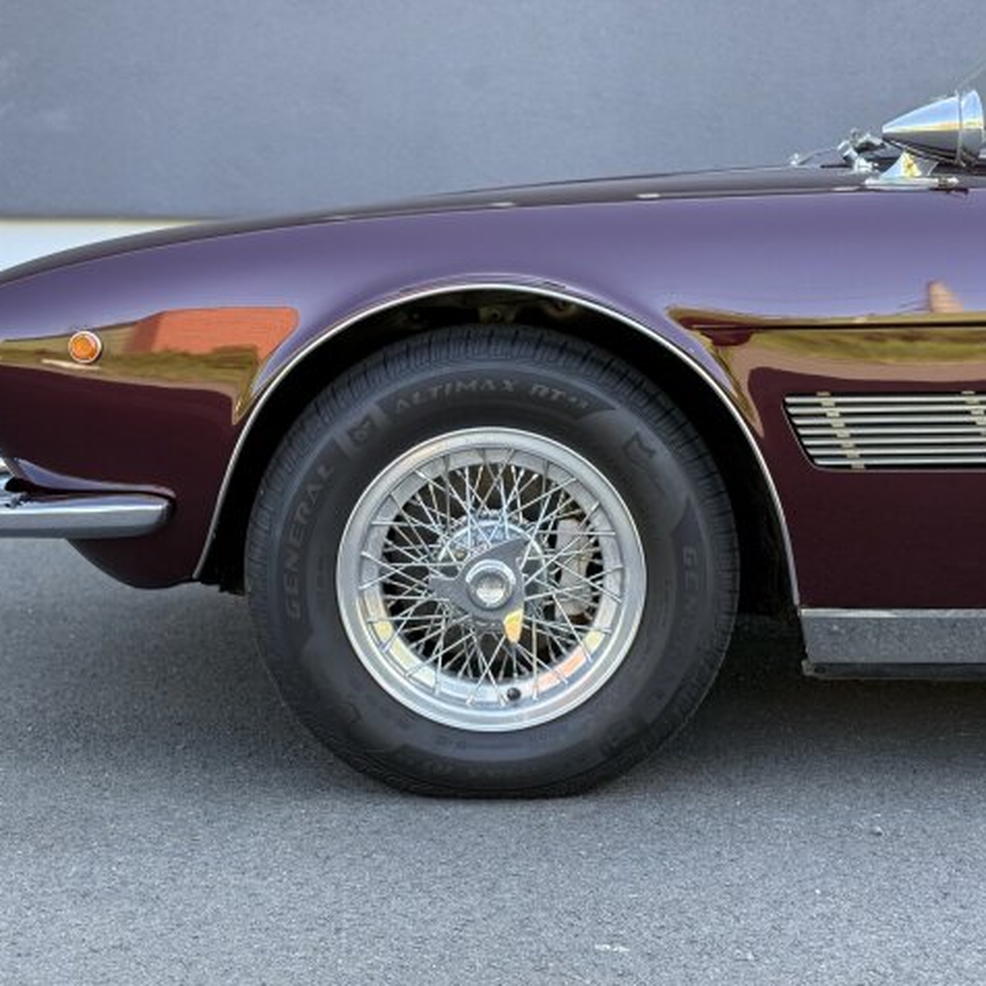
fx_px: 1837
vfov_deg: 30.0
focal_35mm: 57
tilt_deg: -5.9
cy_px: 491
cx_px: 499
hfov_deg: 30.0
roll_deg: +0.6
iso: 100
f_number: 1.78
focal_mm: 6.76
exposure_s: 1/304
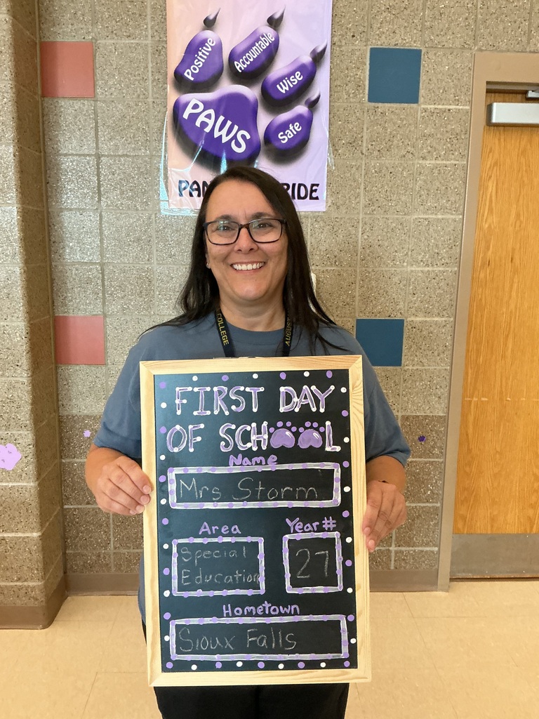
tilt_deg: -10.2
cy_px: 360
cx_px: 270
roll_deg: -0.5
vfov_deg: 61.7
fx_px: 602
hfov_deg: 48.2
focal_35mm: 29
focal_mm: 3
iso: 250
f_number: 1.8
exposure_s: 1/60
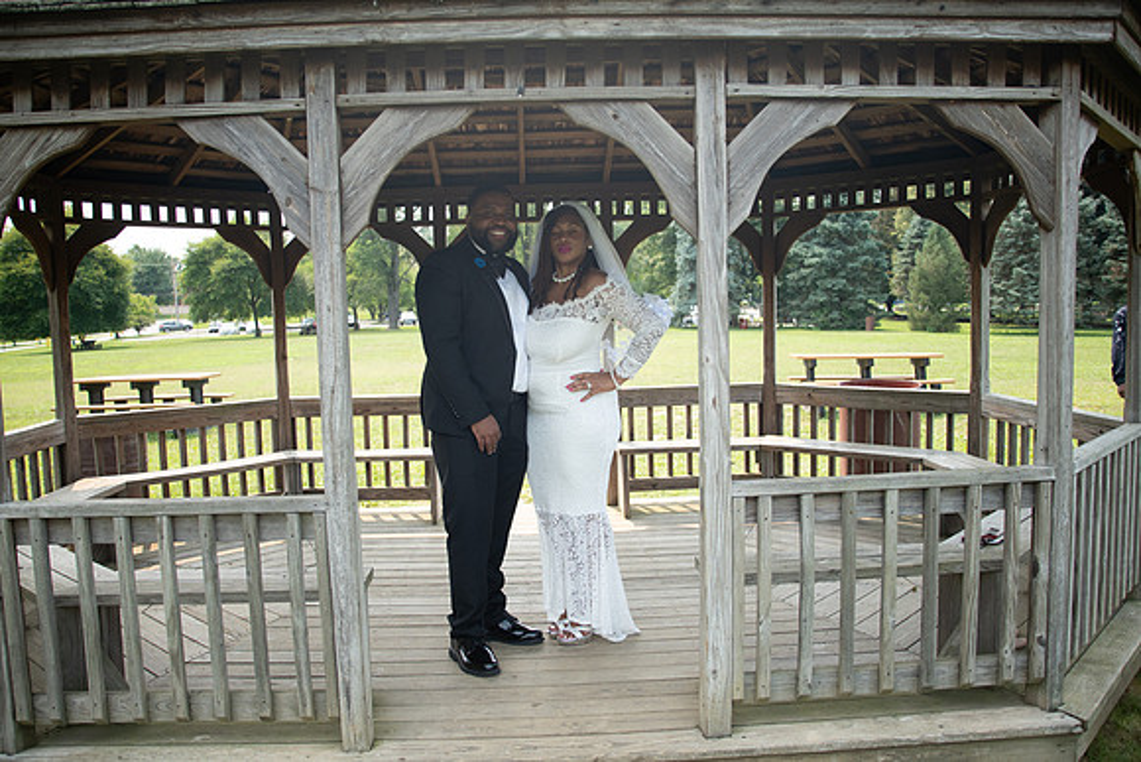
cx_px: 570
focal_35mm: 29
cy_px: 381
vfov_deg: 45.0
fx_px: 919
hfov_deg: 63.6
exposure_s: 1/1600
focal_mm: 28
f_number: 3.7
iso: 800
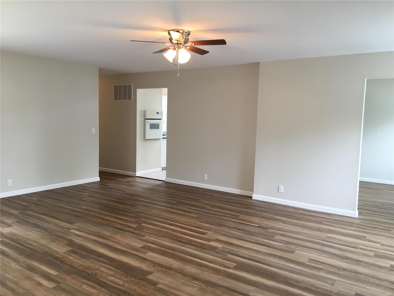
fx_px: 330
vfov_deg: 48.2
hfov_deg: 61.7
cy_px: 148
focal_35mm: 29
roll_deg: -2.1
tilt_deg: -3.5
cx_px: 197
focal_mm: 4.15
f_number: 2.2
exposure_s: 1/30
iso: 50
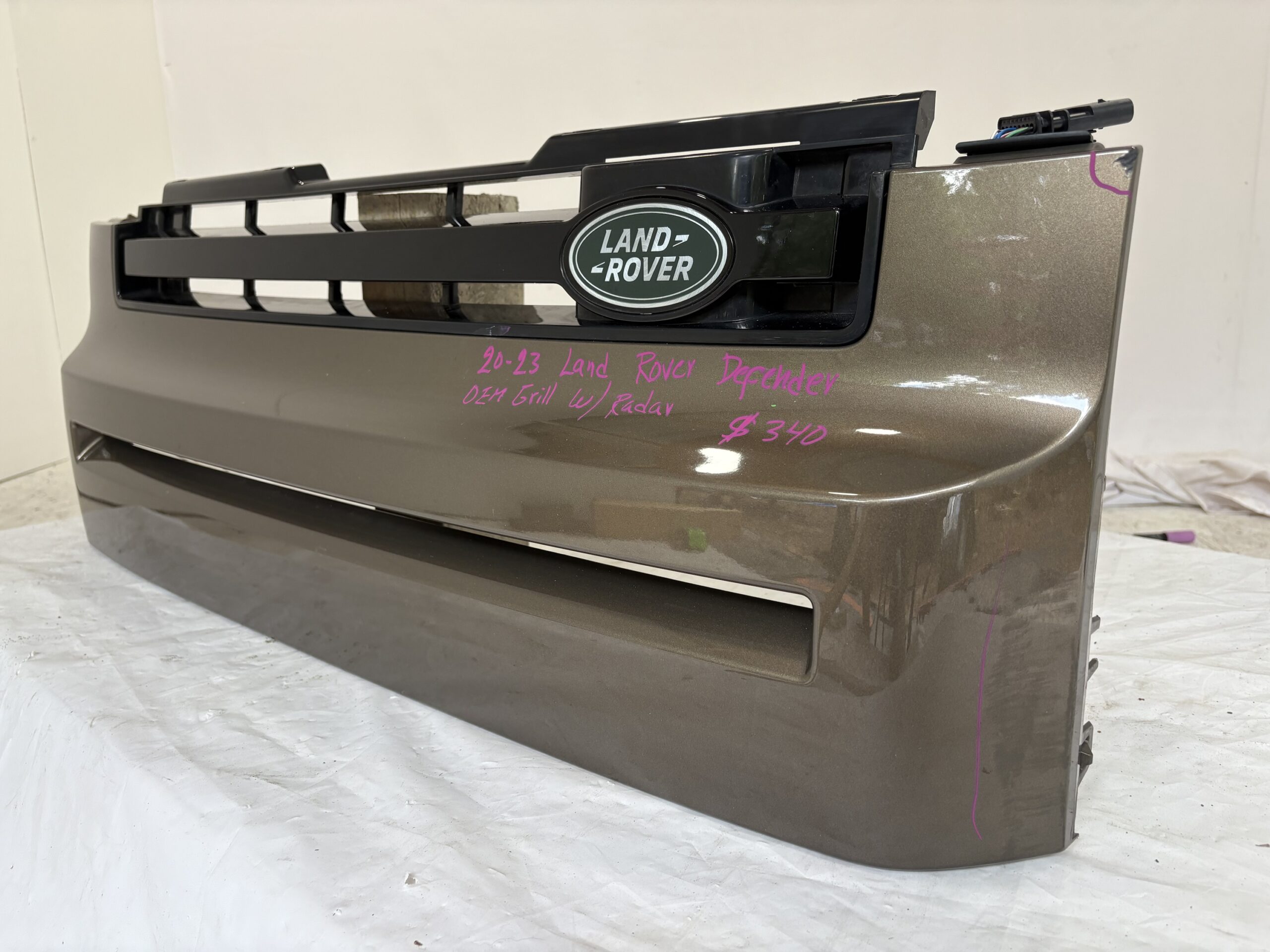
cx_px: 635
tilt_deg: -12.6
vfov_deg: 53.1
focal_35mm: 26
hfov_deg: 67.3
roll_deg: +2.6
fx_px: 954
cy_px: 476
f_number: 1.6
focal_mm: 5.96
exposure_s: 1/122
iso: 64
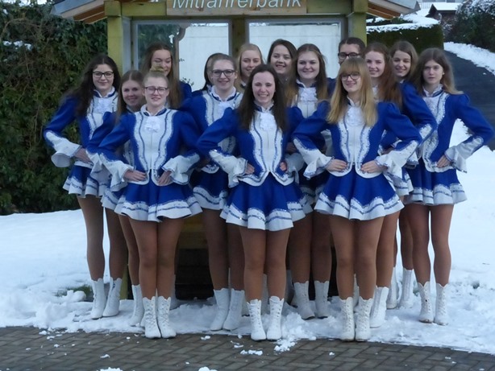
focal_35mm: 104
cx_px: 248
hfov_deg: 18.9
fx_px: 1488
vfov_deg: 14.2
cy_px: 186
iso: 1600
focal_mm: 18.7
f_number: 8
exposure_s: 1/2000
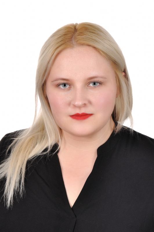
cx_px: 77
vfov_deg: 18.2
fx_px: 724
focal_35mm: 112
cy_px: 116
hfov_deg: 12.1
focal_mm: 75
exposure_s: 1/200
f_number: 10
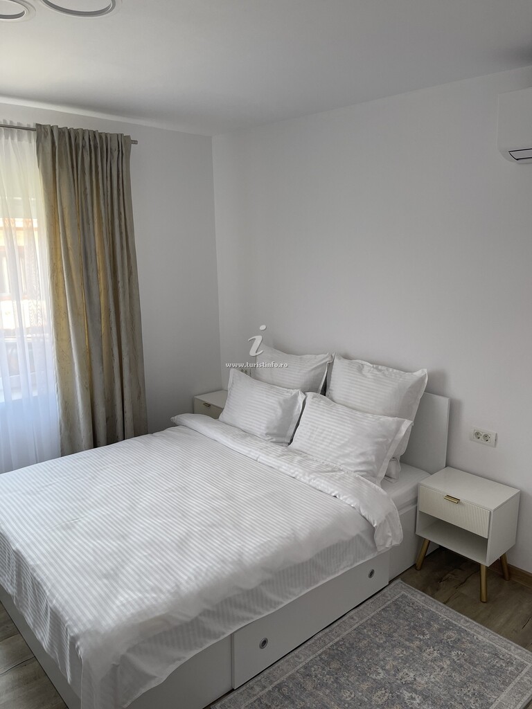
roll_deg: -0.4
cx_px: 266
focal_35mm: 26
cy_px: 354
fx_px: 533
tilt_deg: -12.5
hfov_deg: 53.1
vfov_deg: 67.3
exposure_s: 1/121
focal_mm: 5.1
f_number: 1.6
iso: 80
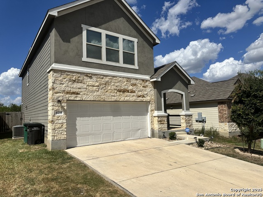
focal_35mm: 24
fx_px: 182
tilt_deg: +4.6
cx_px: 132
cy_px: 98
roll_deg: +1.8
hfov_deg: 71.6
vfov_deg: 56.8
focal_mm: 6.86
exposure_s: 1/12048
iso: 80
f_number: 1.78
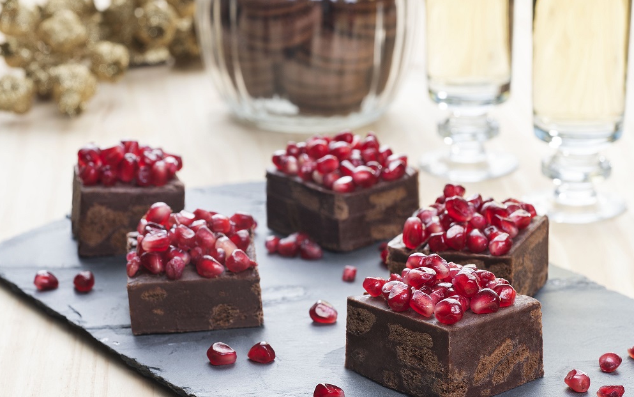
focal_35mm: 90
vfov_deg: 14.5
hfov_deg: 23.0
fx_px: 1555
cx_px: 313
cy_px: 198
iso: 200
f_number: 13
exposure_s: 1/125
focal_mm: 85
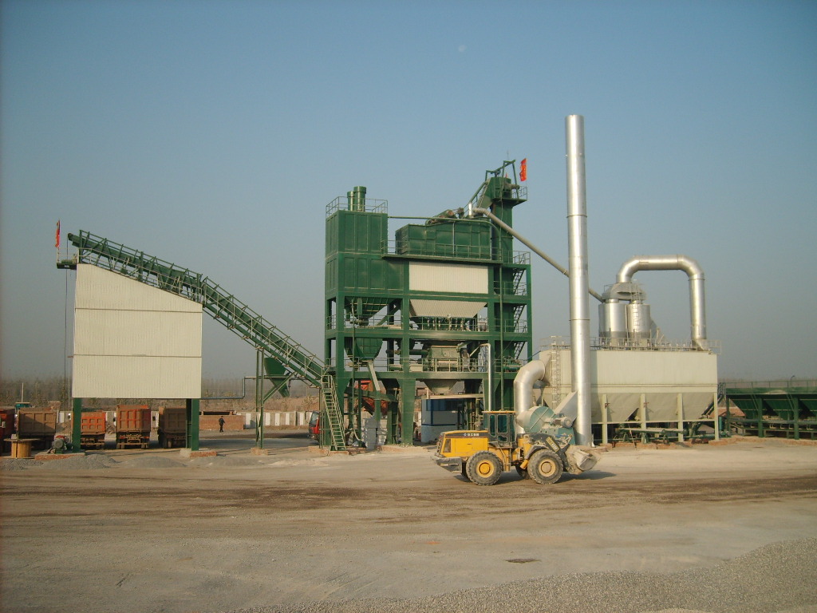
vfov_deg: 40.7
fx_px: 826
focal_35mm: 35
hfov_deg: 52.6
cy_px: 306
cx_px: 408
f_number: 7.1
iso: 50
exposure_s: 1/180
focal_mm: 5.8
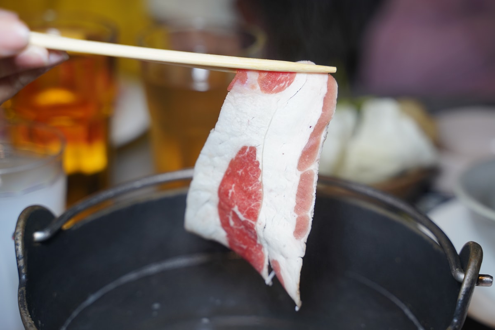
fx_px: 1031
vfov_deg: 18.2
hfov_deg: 27.0
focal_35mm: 75
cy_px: 165
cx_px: 248
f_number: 4
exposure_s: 1/80
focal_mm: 75
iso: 250
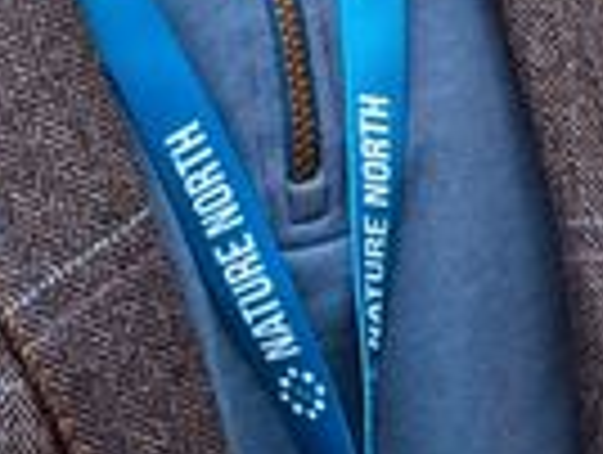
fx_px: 2321
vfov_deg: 10.1
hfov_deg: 14.8
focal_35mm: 133
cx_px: 290
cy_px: -526
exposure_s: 1/68
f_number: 2.2
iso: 100
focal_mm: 2.71
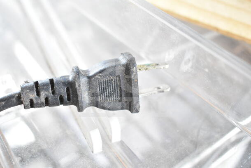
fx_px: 377
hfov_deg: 36.9
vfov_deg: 25.1
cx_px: 126
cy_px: 84
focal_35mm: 54
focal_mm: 36
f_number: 4.8
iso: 1600
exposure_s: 1/100
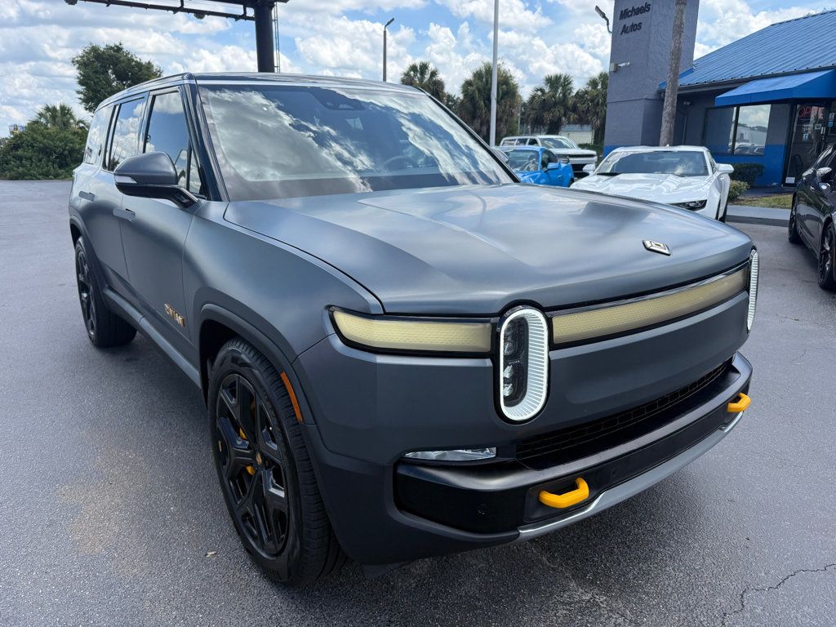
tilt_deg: -13.7
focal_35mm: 24
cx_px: 418
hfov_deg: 71.6
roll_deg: -0.7
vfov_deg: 56.8
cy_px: 314
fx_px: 580
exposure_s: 1/2703
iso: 100
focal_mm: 6.76
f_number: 1.78
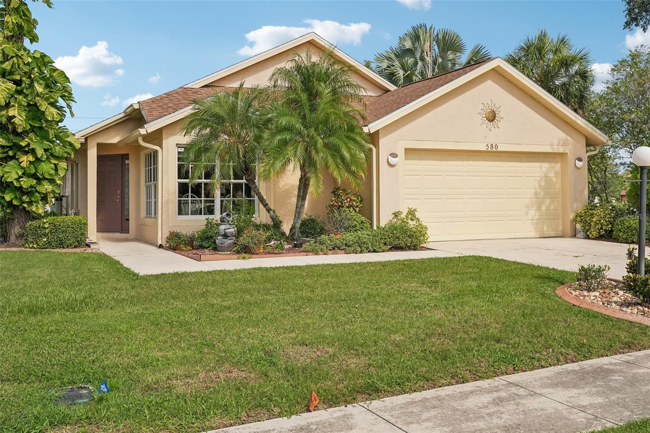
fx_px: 623
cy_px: 216
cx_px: 325
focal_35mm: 34
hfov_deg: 55.1
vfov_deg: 38.3
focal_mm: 34.5
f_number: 8
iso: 400
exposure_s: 1/800
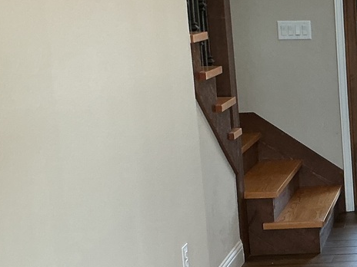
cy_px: 165
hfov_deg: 19.6
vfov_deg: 16.4
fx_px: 928
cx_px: 495
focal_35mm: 90
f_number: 1.8
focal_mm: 3
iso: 80
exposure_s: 1/60
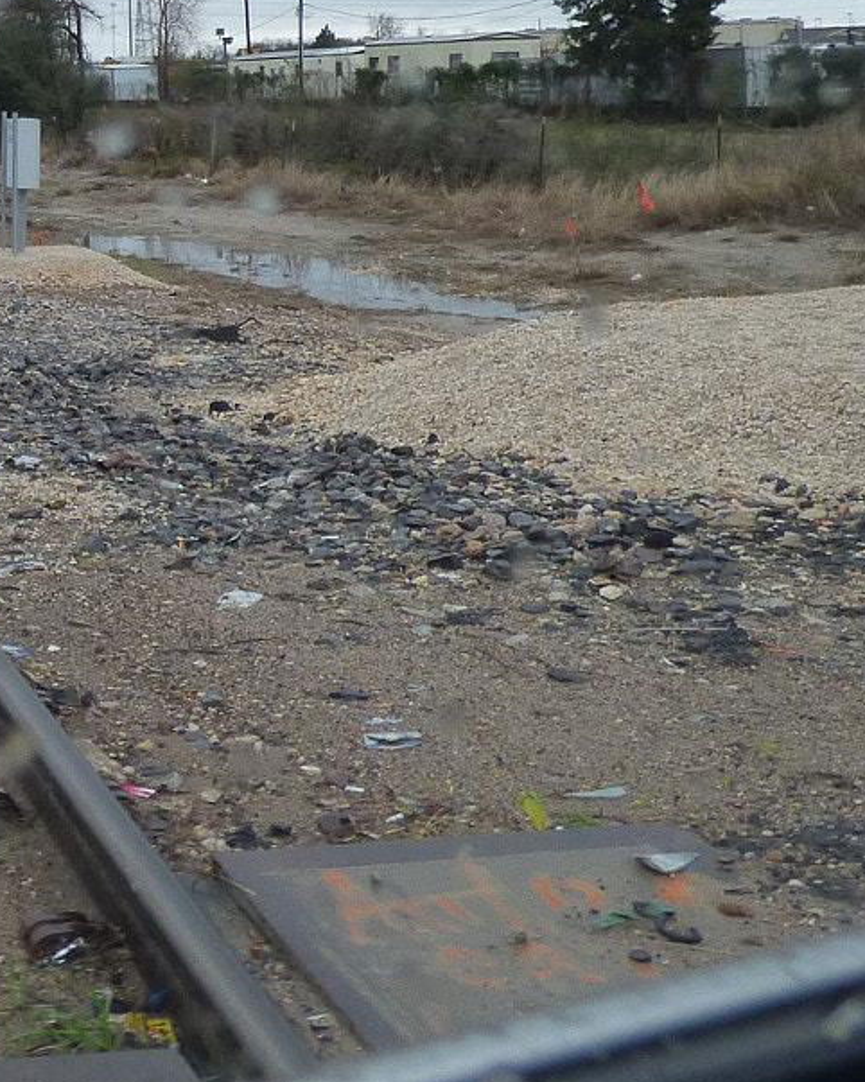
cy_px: 160
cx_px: -339
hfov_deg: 22.9
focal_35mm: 57
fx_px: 1825
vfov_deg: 31.8
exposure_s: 1/640
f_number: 2.9
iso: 160
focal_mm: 3.78
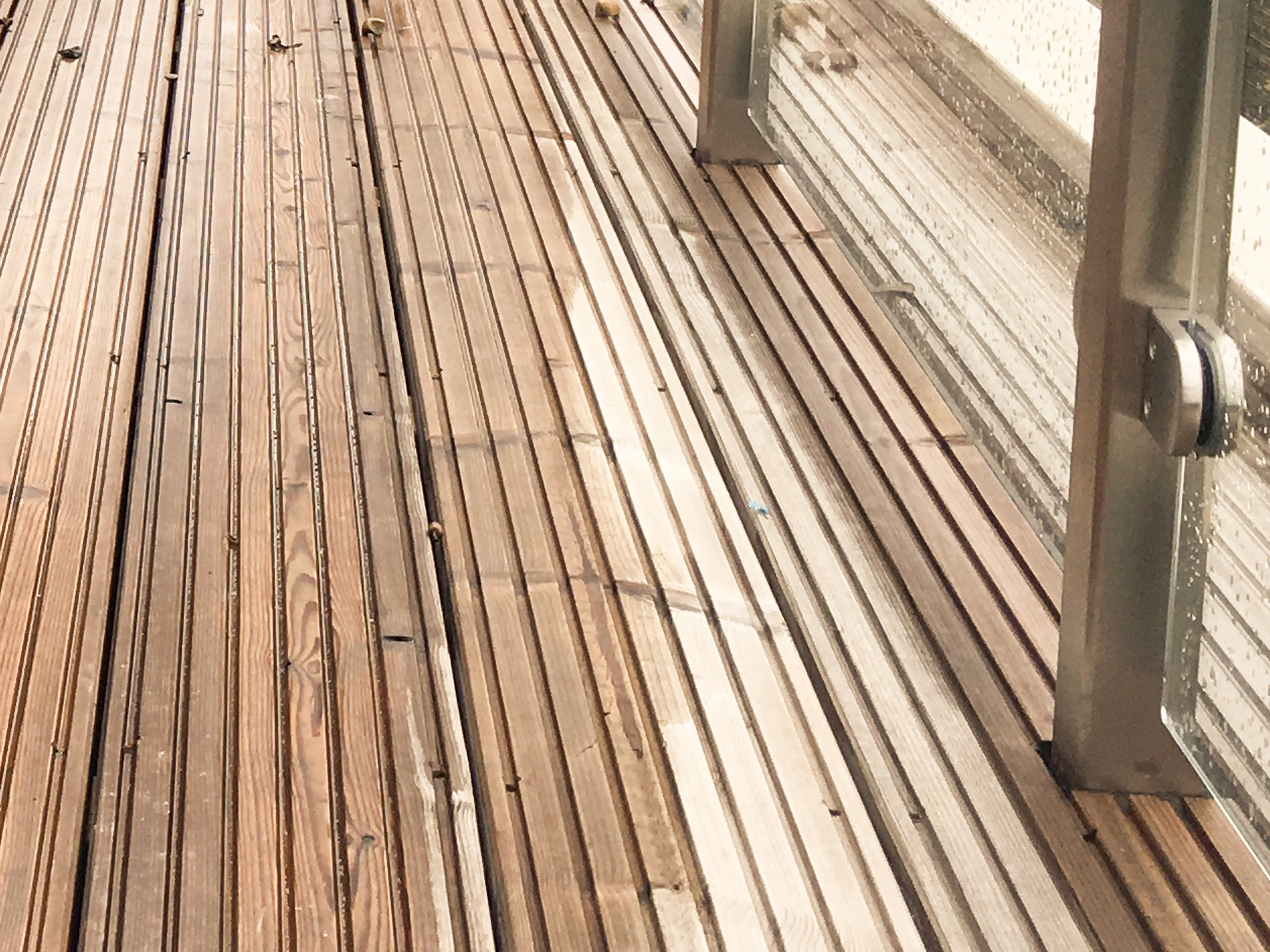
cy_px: 32
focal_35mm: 93
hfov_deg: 19.1
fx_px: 3412
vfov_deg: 15.6
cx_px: -488
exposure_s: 1/343
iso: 25
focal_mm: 4.15
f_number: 2.2
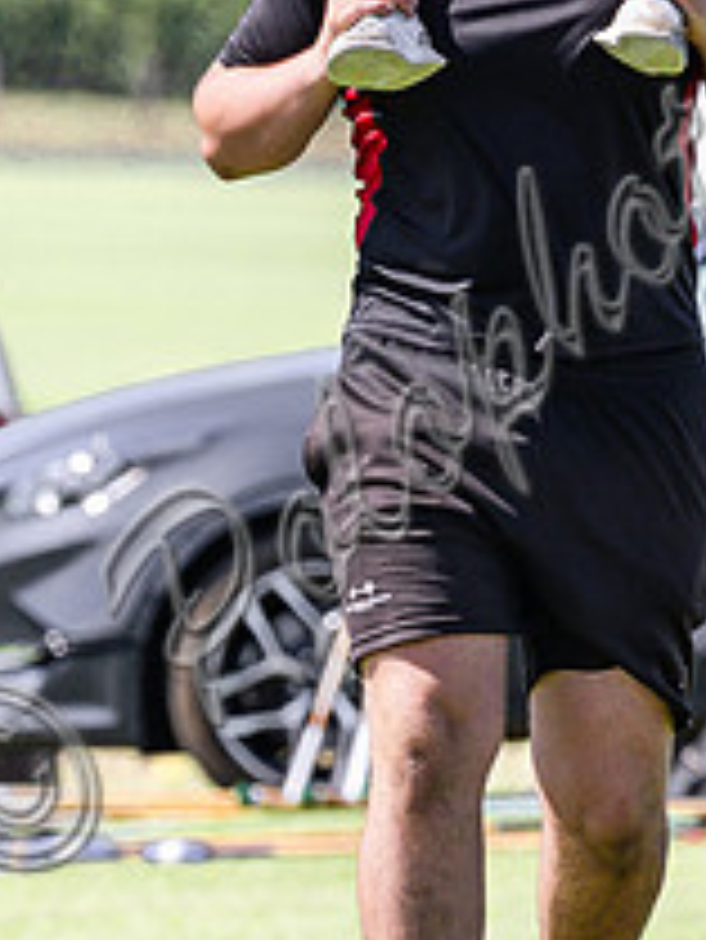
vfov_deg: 1.3
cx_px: 607
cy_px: 822
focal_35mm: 1512
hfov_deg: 1.0
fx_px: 41075
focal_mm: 250
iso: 320
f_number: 5
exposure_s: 1/1000
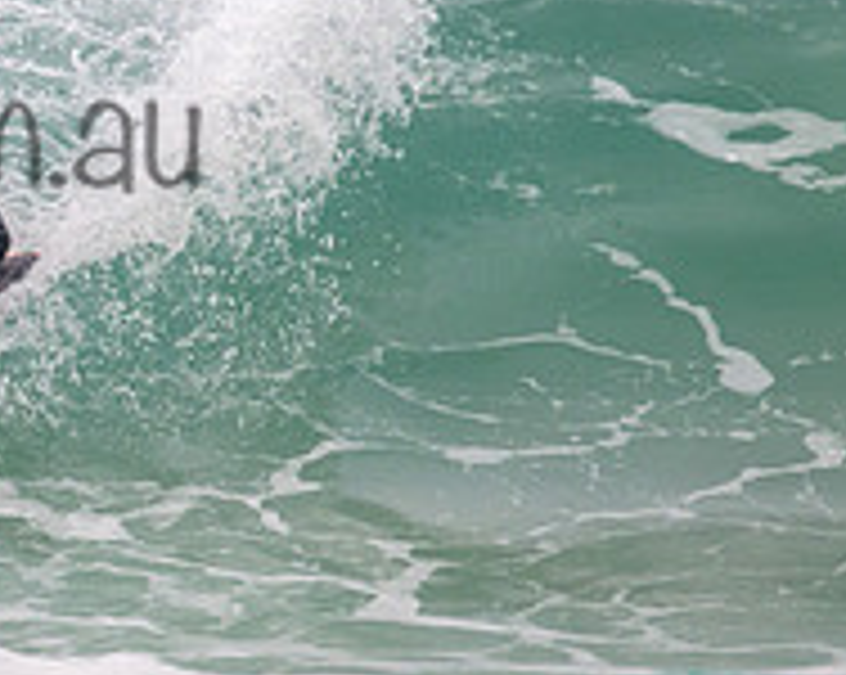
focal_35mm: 2321
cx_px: -274
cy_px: 83
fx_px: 58054
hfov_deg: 0.8
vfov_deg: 0.7
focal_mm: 800
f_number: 11
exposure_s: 1/2000
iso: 1250
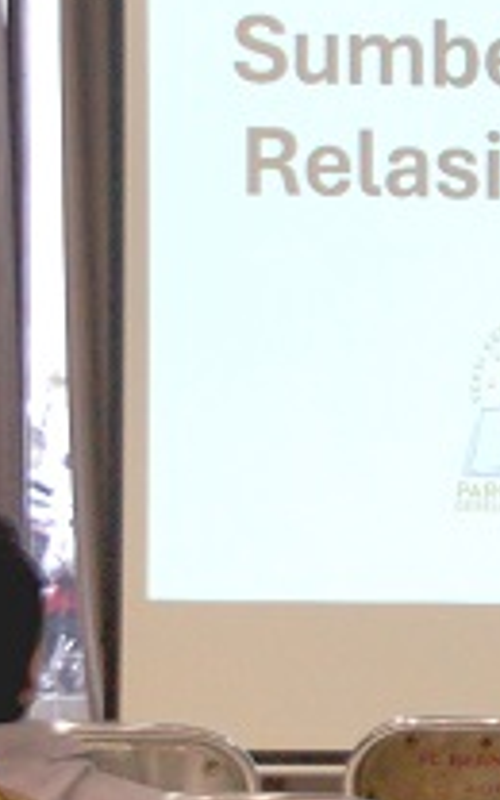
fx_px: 4964
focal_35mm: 228
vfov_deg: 9.2
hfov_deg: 5.6
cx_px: 1148
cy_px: 402
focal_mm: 45
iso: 800
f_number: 5
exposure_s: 1/80
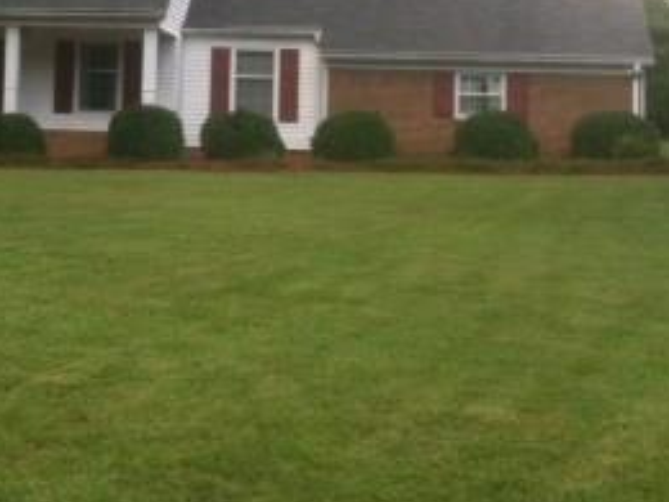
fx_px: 1662
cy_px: 26
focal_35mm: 86
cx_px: 190
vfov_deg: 16.9
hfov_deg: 22.6
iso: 80
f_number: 2.8
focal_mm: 3.85
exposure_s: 1/131
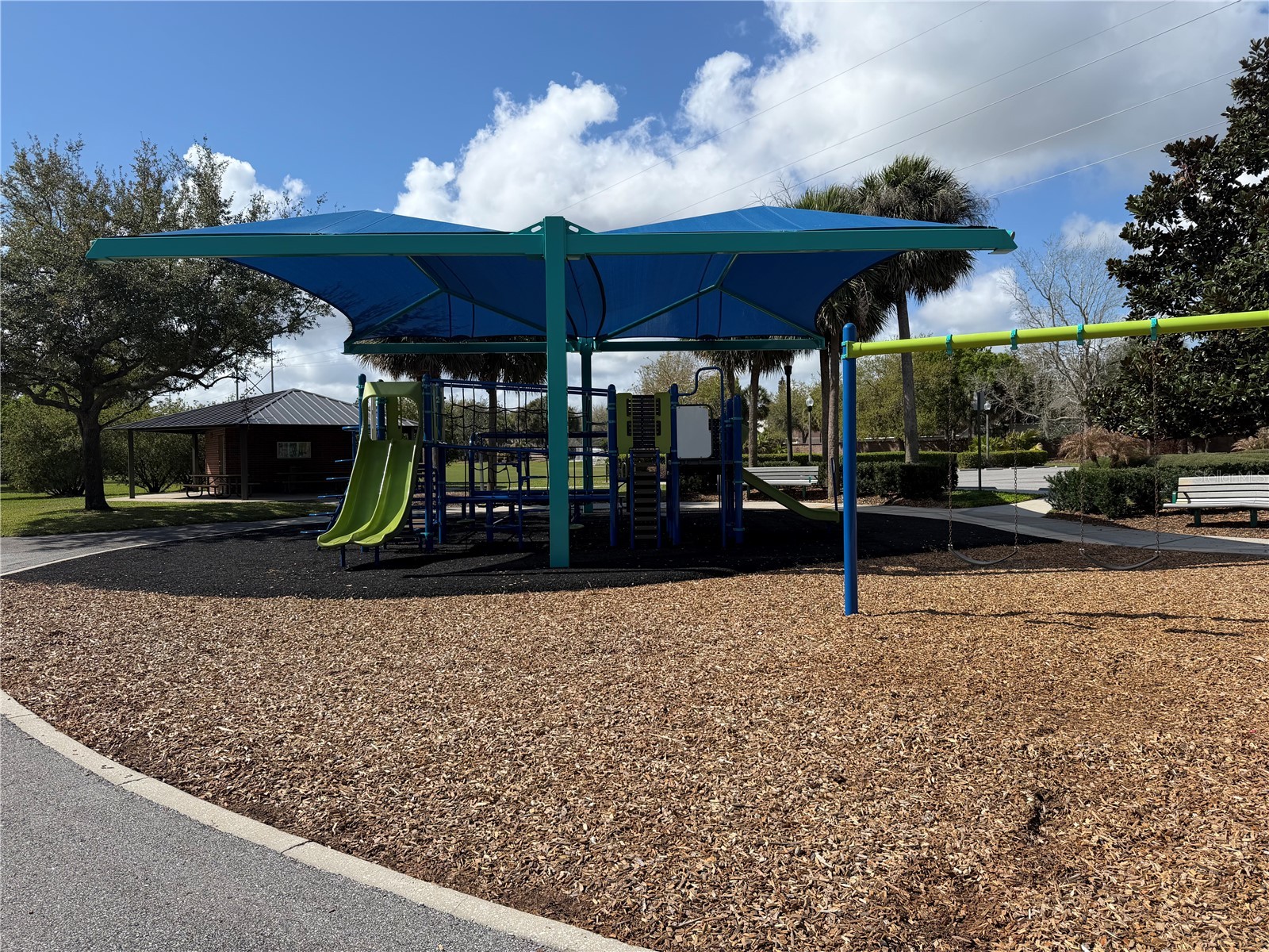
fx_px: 880
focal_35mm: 24
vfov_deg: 56.8
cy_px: 476
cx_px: 634
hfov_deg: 71.6
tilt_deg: -0.7
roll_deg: +0.8
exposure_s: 1/4975
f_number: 1.78
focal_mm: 6.76
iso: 80
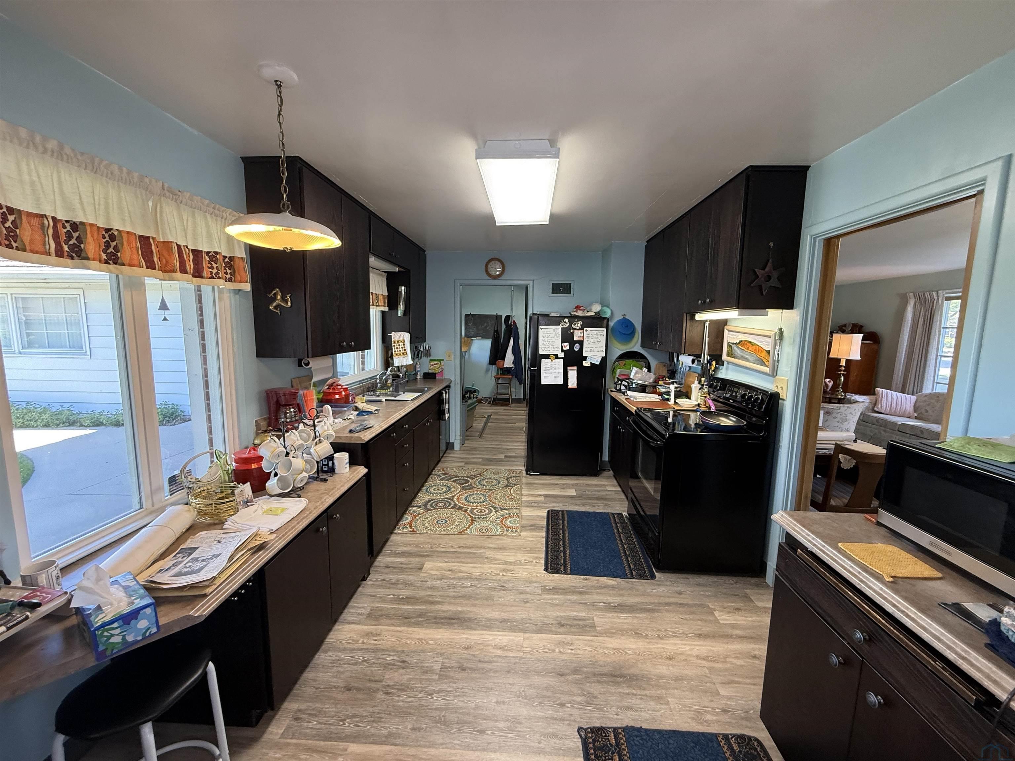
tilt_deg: -6.9
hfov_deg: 102.1
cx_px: 508
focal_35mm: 14
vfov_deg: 85.7
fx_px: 411
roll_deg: -0.8
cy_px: 380
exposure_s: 1/60
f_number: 2.2
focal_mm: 2.22
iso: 200
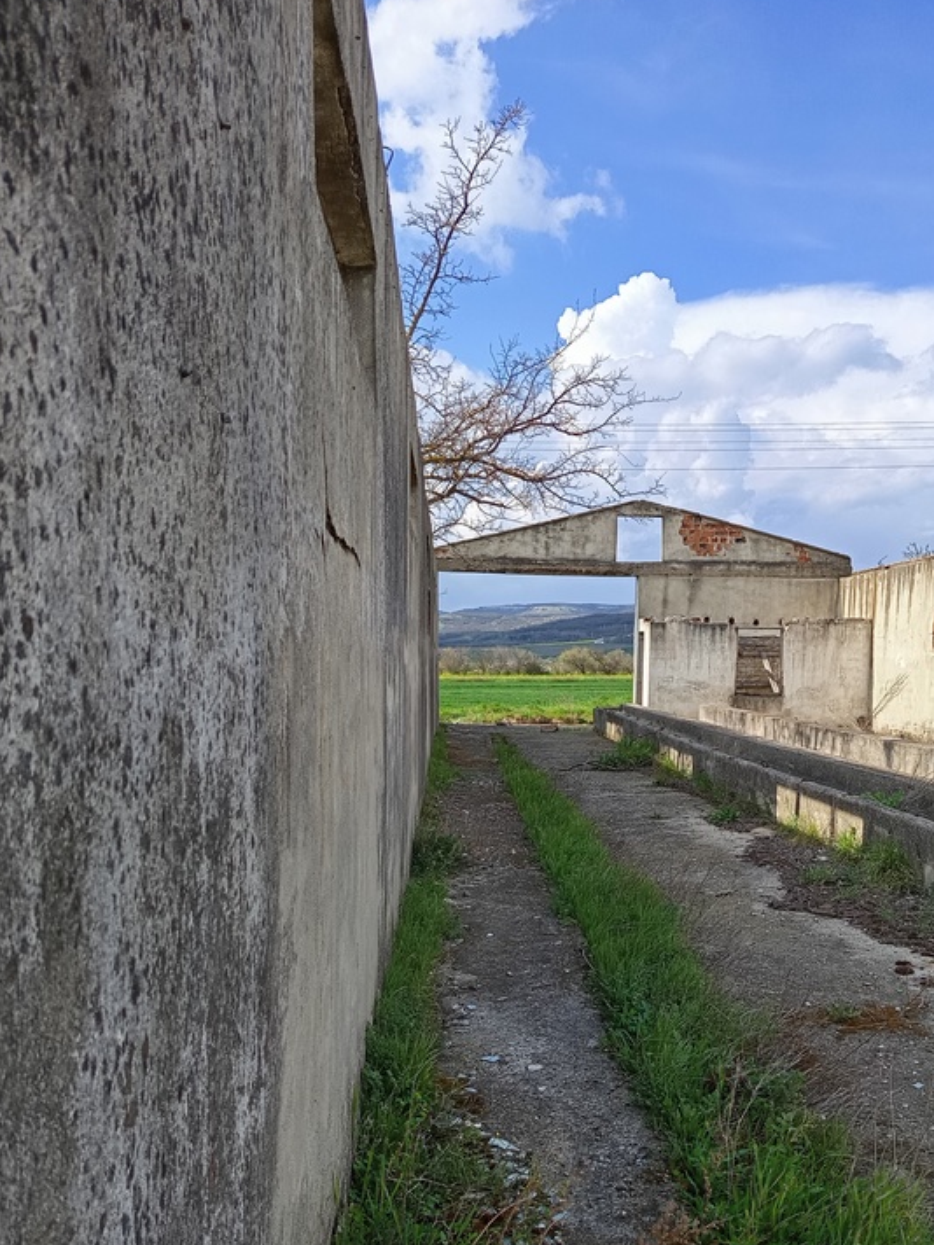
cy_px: 778
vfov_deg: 57.6
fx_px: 1115
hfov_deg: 45.2
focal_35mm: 31
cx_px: 561
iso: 50
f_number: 1.7
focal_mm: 5.24
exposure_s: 1/481
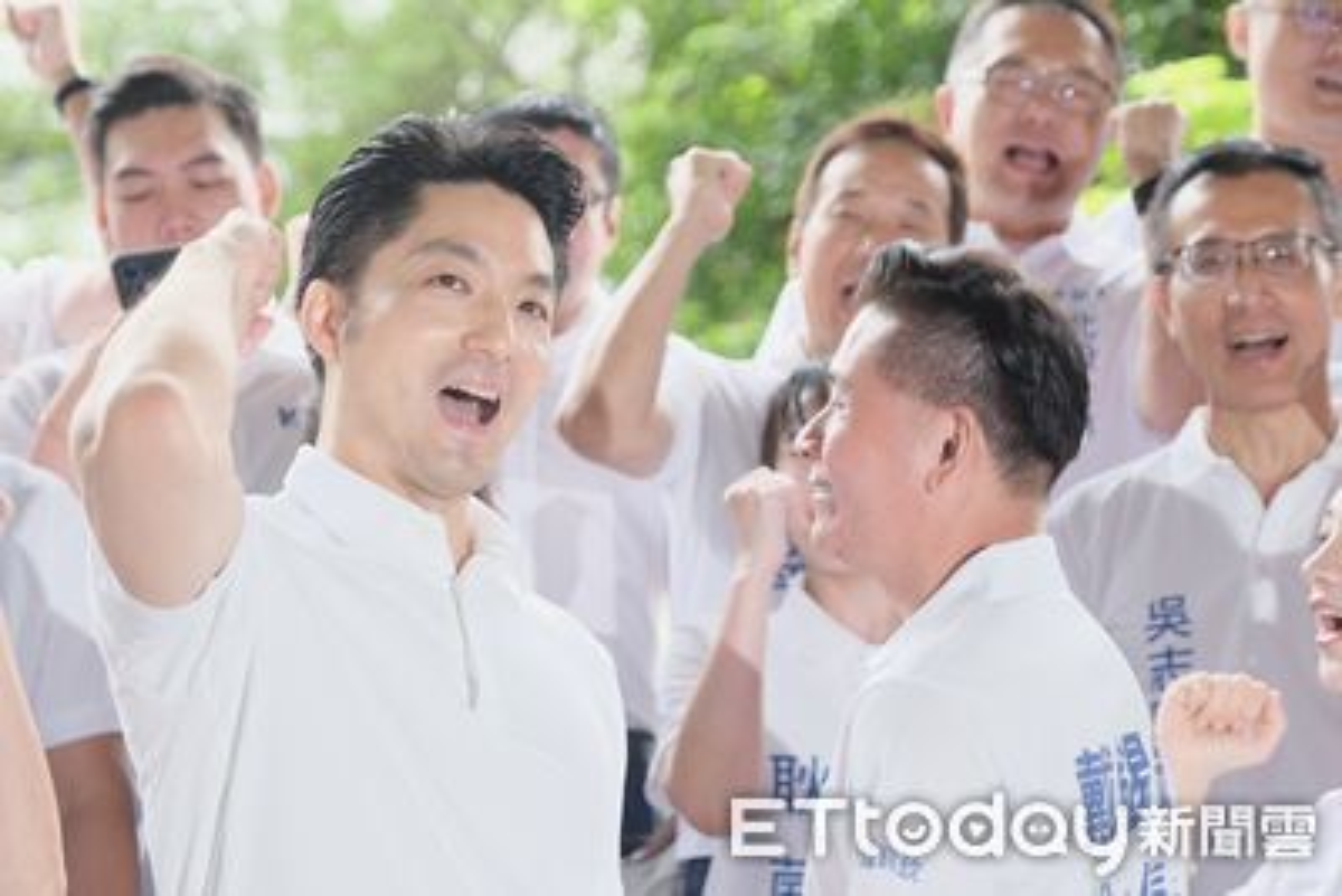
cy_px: 448
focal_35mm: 83
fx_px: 3095
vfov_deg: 16.5
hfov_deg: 24.5
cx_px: 671
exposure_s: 1/200
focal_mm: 55
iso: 800
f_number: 2.8
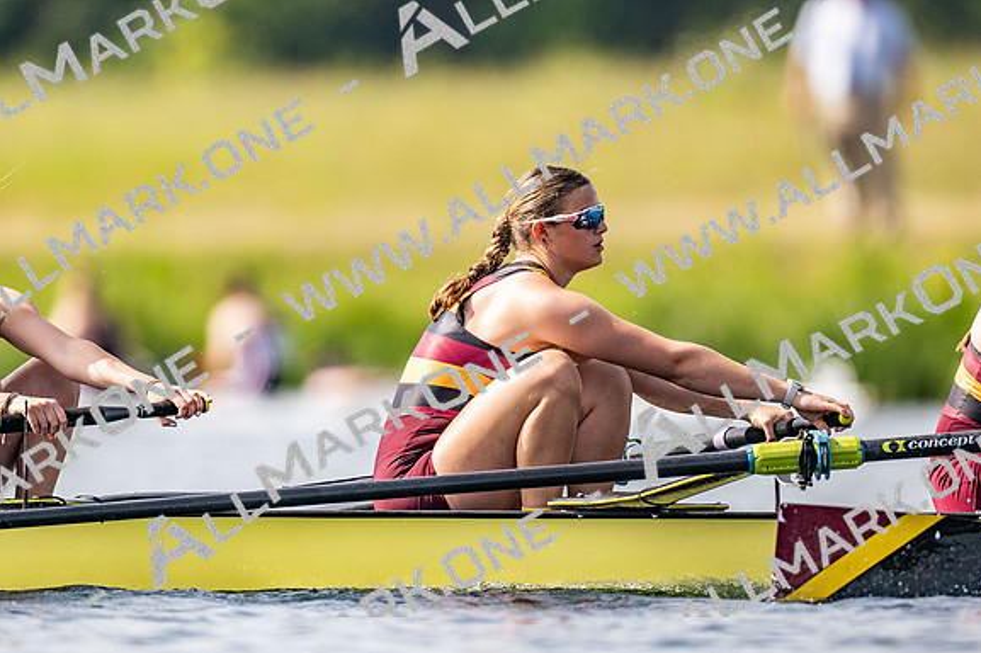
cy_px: 326
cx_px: 491
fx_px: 24646
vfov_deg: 1.5
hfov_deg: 2.3
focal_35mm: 905
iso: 200
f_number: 4
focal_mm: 600
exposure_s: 1/2500
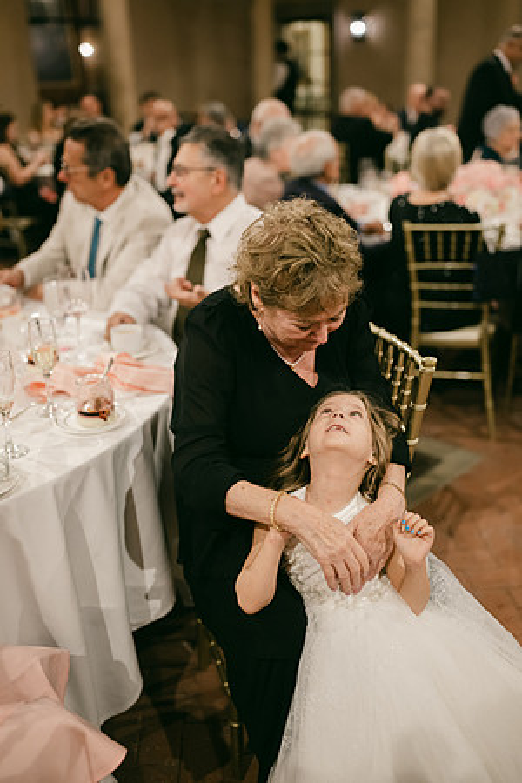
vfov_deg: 54.4
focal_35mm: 35
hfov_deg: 37.9
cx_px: 261
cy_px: 392
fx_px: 761
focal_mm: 35
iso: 2000
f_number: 1.4
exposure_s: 1/160
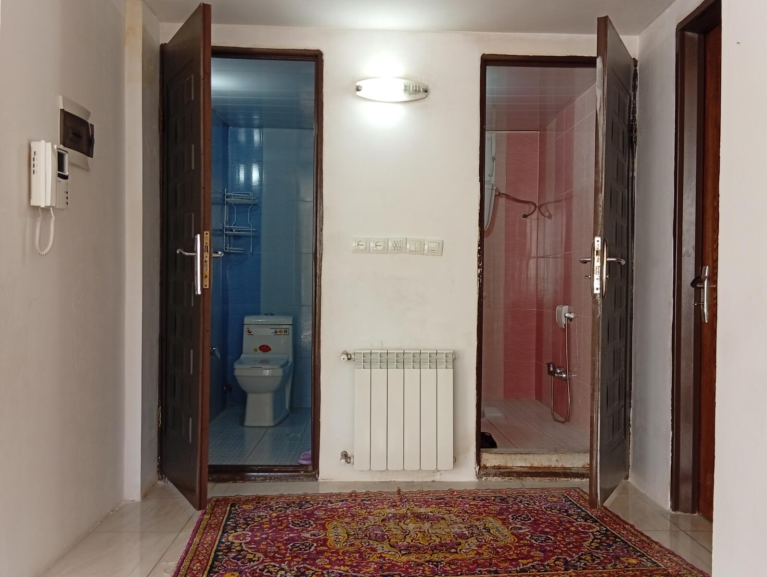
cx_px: 384
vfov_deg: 43.0
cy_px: 288
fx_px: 732
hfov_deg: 55.3
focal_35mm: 33
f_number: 1.8
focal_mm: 3.96
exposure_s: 1/50
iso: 174
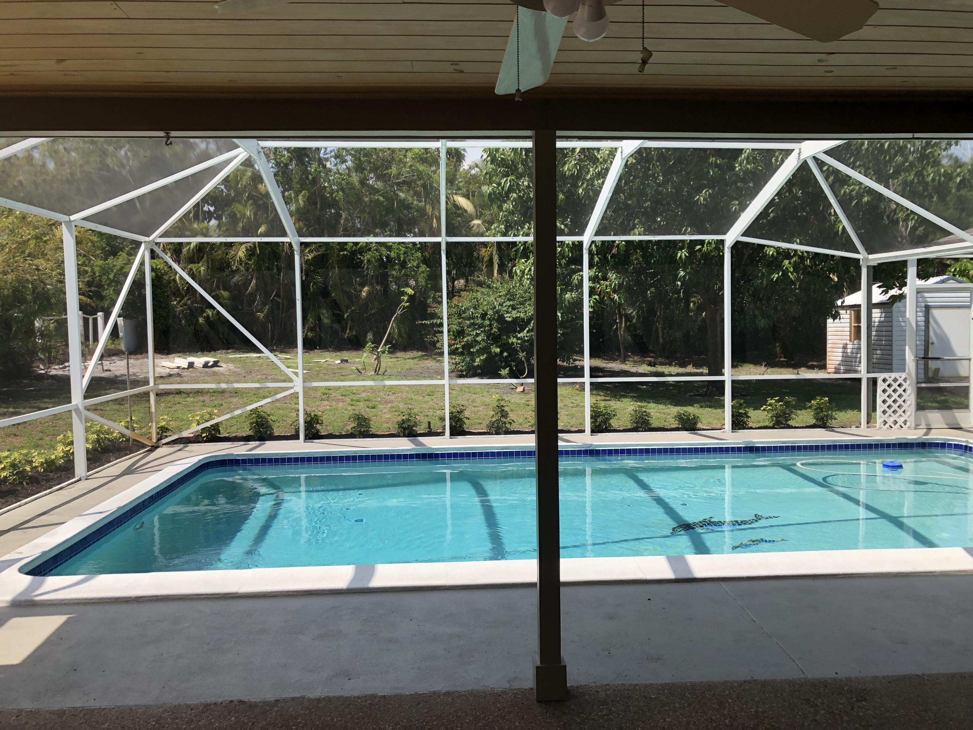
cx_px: 486
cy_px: 365
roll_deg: -0.1
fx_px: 787
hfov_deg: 63.4
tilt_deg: -2.0
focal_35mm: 28
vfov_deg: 49.7
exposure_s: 1/960
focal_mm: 3.99
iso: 20
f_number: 1.8
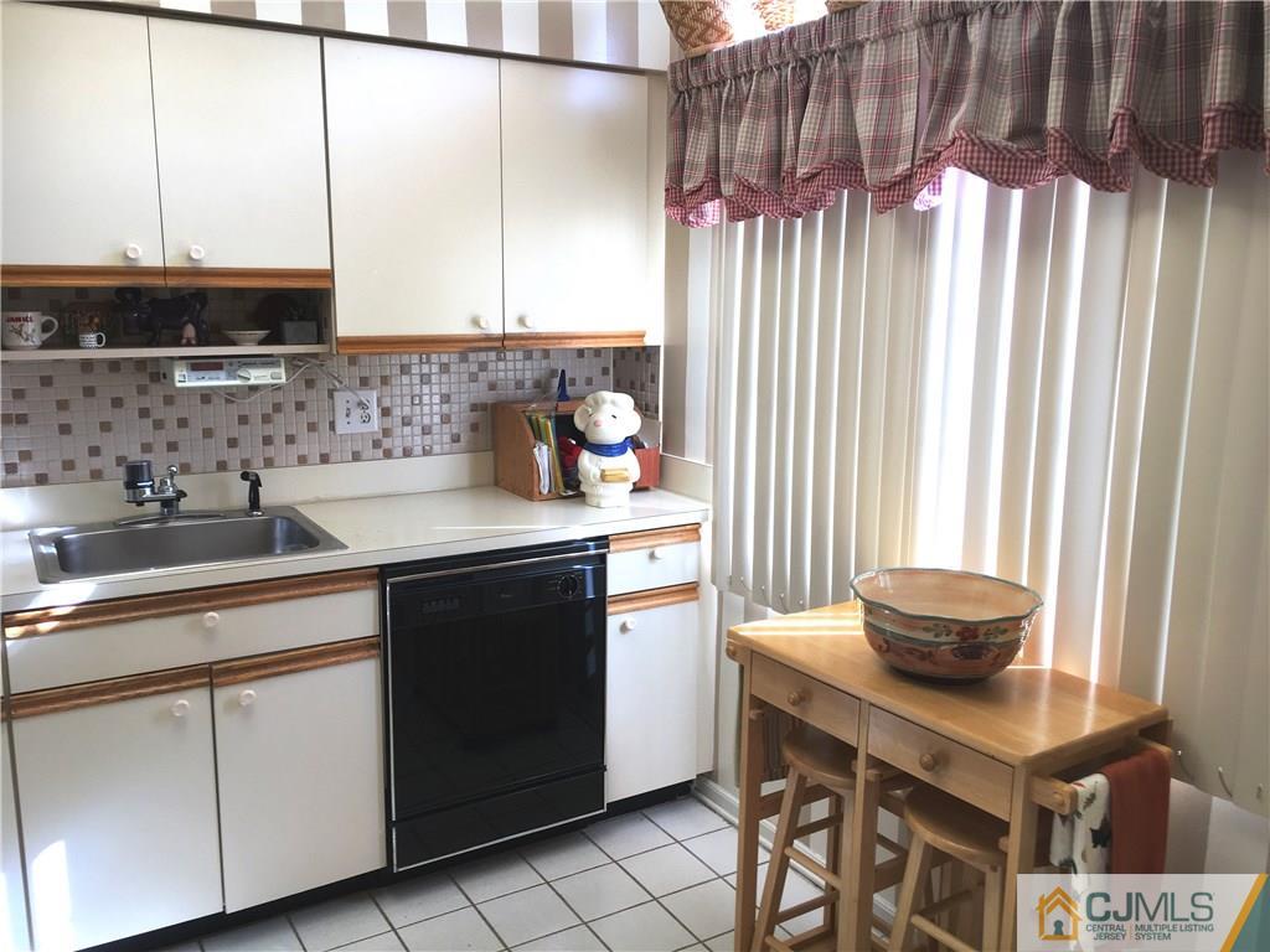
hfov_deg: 61.7
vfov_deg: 48.2
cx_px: 635
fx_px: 1064
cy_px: 476
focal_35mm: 29
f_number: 2.2
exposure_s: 1/40
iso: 25
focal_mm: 4.15
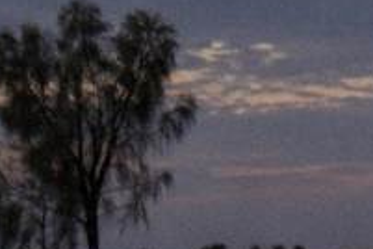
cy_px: 359
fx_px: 1803
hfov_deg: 10.6
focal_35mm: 174
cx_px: 792
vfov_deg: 7.8
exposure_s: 1/25
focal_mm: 35
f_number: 7.1
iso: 4000
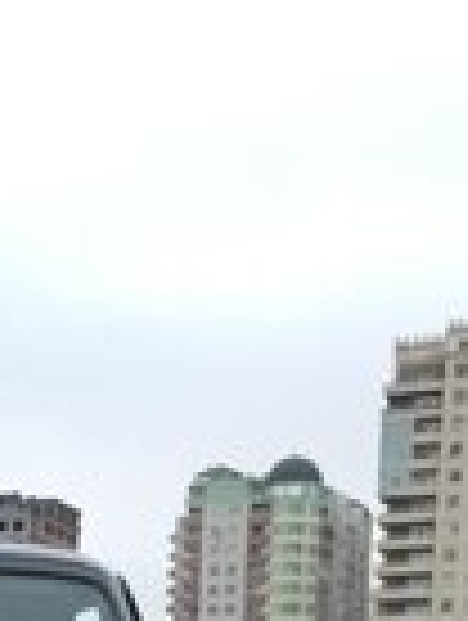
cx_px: -176
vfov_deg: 16.4
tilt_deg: -6.1
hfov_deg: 13.6
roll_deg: -0.8
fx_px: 1869
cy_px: 1048
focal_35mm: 104
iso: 50
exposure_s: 1/33
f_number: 2.2
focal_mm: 4.15
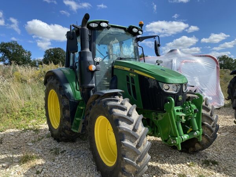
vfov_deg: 53.1
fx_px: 177
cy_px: 88
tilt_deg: -3.4
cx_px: 118
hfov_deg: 67.3
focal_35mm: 26
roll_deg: +1.9
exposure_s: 1/2141
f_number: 1.8
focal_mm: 4.25
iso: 32
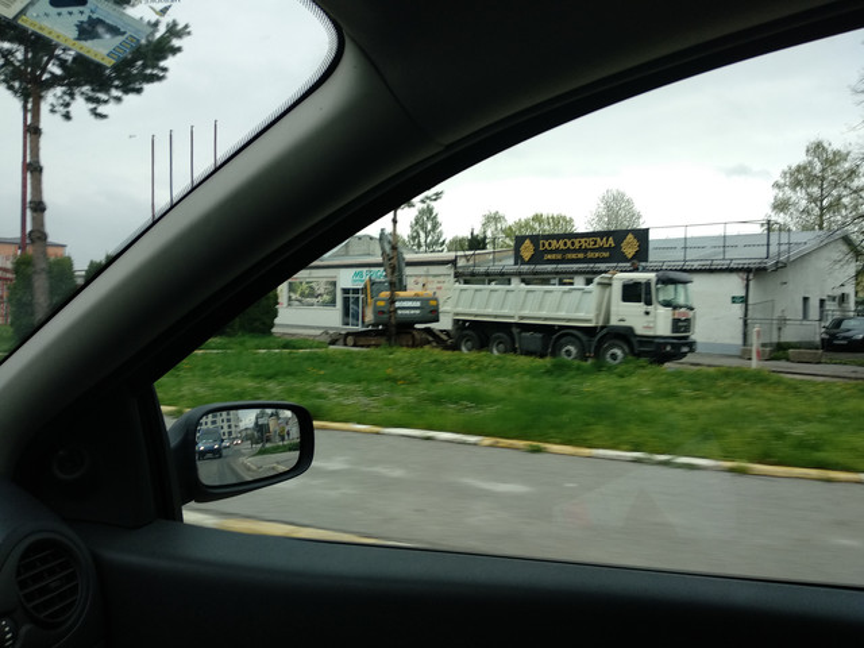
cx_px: 432
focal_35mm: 26
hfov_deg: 67.3
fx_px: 649
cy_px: 324
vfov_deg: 53.1
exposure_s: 1/124
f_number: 2.2
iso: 125
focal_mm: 3.81
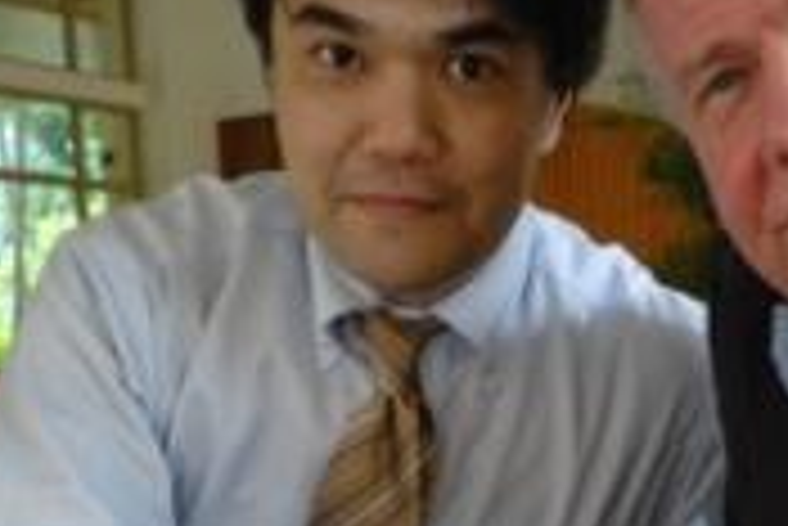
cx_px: 572
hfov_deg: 26.0
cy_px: 625
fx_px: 1687
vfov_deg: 17.0
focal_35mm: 77
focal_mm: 20
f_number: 5.6
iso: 400
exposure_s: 1/30
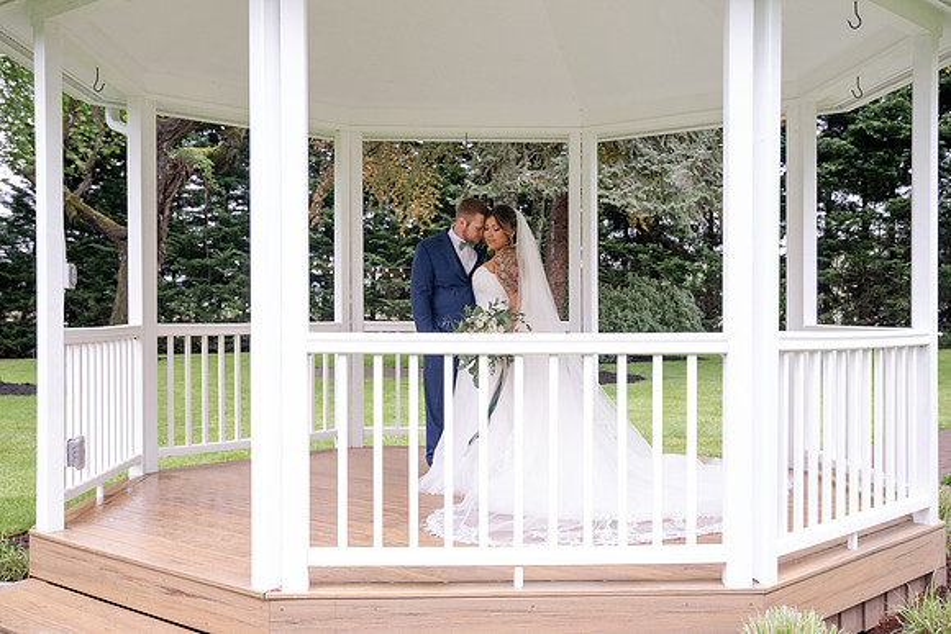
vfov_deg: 31.3
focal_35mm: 43
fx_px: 1134
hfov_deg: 45.5
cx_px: 476
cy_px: 317
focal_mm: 42
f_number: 4
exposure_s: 1/320
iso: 1250
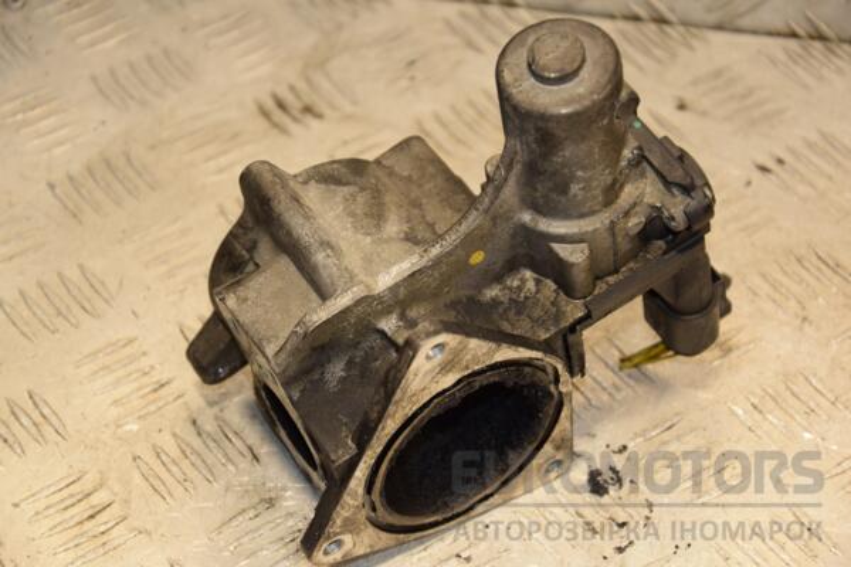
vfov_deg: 13.0
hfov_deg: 19.5
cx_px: 426
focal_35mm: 105
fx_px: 2482
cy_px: 284
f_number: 5.3
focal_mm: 70
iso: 800
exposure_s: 1/160
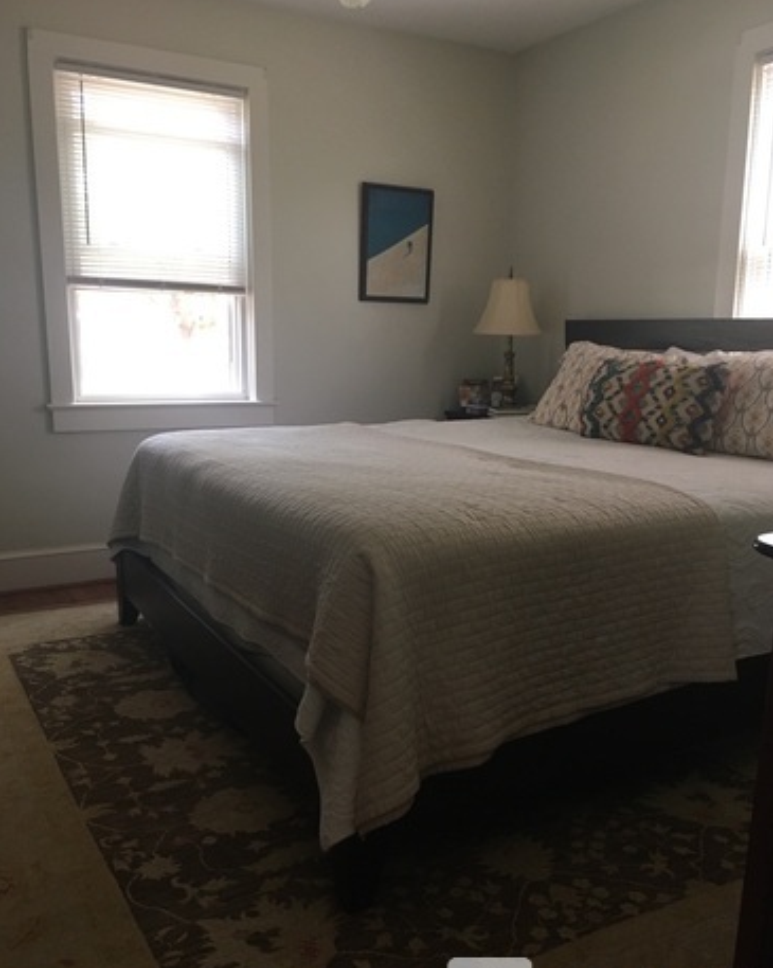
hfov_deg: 47.1
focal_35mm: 31
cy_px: 513
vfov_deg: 57.2
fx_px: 887
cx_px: 393
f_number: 2.2
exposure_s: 1/30
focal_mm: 4.15
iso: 100
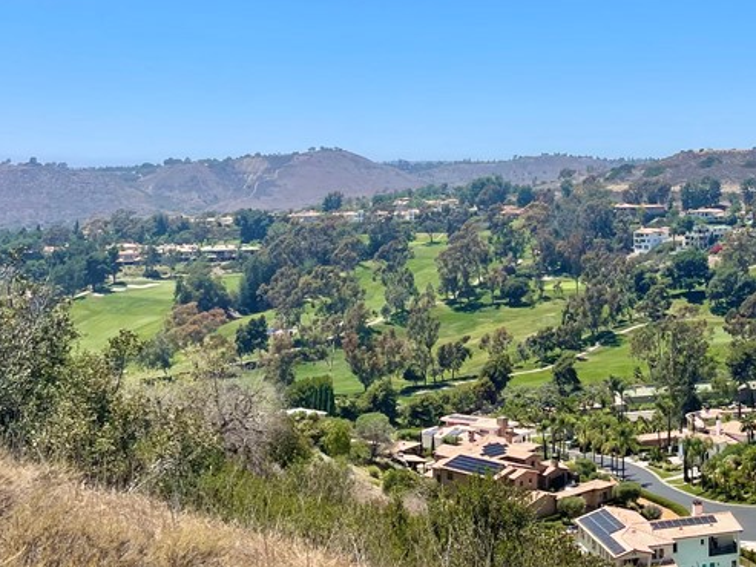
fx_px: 1180
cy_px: 161
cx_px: 635
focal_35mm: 54
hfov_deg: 34.2
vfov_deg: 26.8
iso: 32
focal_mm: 5.1
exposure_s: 1/4049
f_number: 1.6
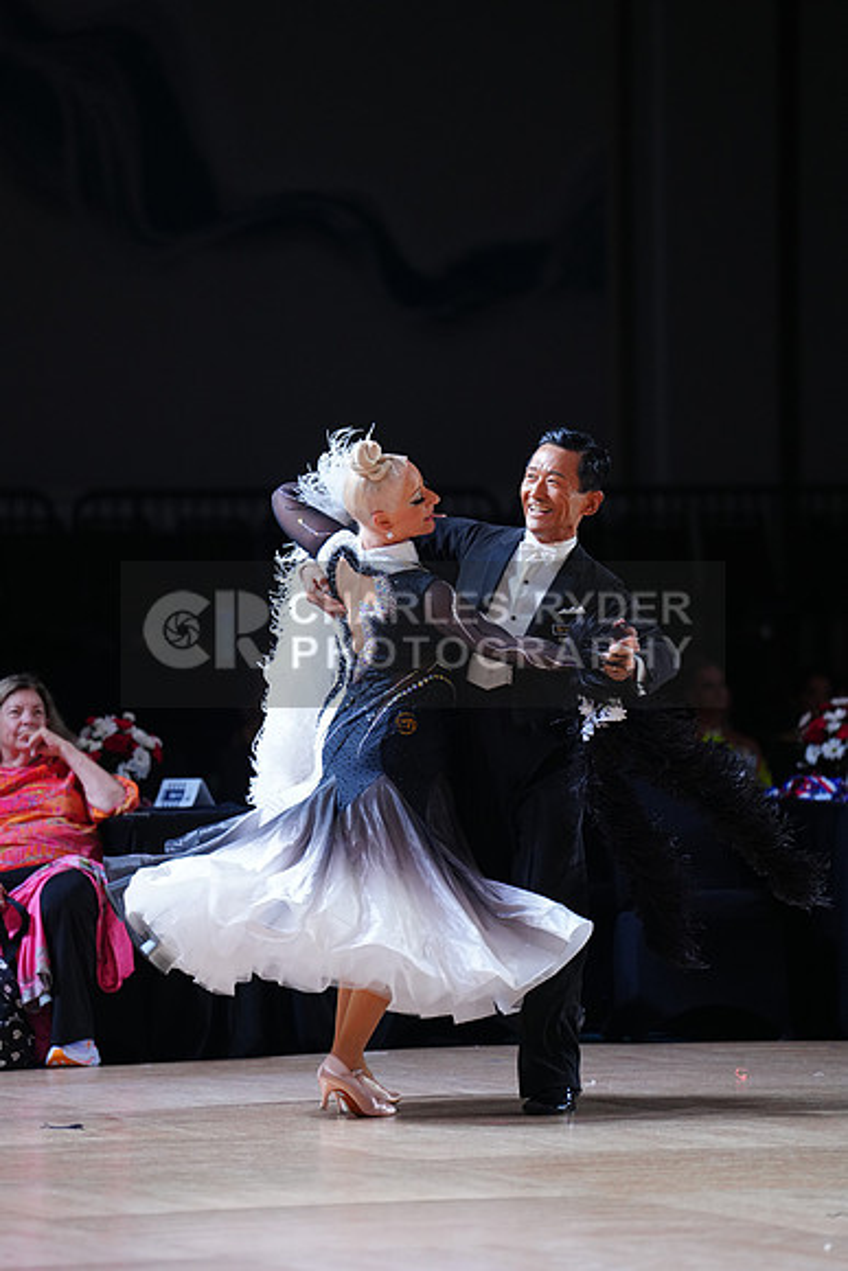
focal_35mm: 200
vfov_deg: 10.3
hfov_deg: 6.9
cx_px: 424
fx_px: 7062
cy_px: 636
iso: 1000
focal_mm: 200
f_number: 2.8
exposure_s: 1/500
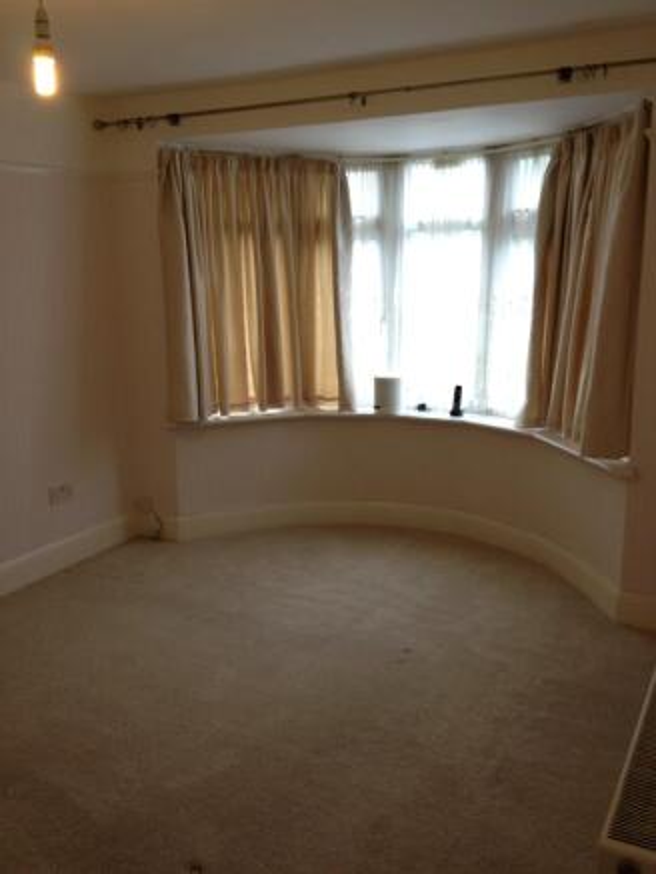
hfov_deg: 40.7
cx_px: 328
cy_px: 437
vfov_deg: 52.6
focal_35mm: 35
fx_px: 884
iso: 64
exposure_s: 1/20
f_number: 2.4
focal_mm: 4.28
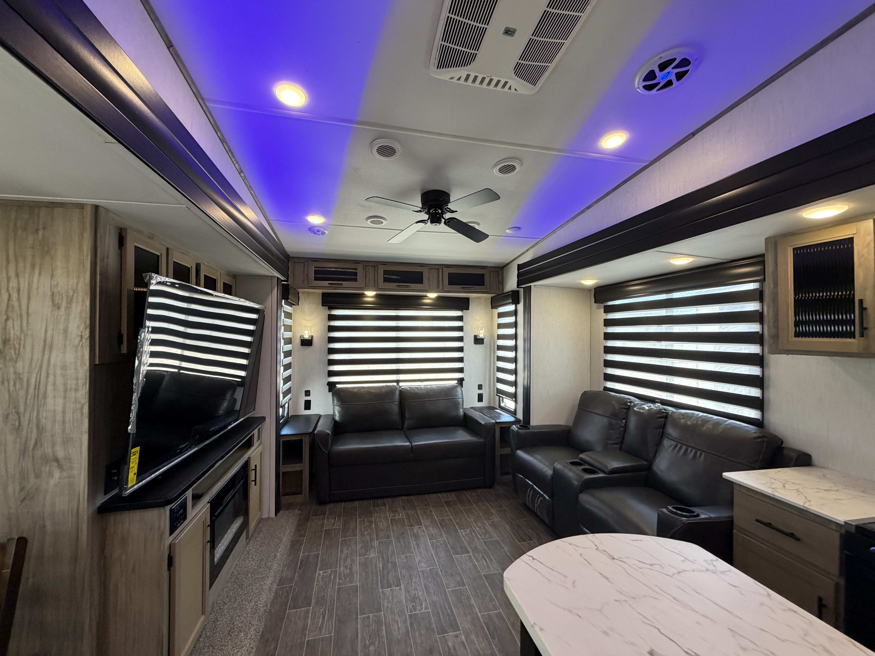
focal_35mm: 14
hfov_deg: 102.1
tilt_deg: +1.4
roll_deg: -0.1
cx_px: 438
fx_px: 354
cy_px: 328
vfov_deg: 85.7
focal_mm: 2.22
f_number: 2.2
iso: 250
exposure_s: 1/121
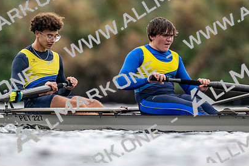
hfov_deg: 2.4
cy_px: 59
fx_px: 5858
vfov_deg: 1.6
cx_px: 139
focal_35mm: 847
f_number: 4
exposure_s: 1/2500
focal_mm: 600
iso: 4000
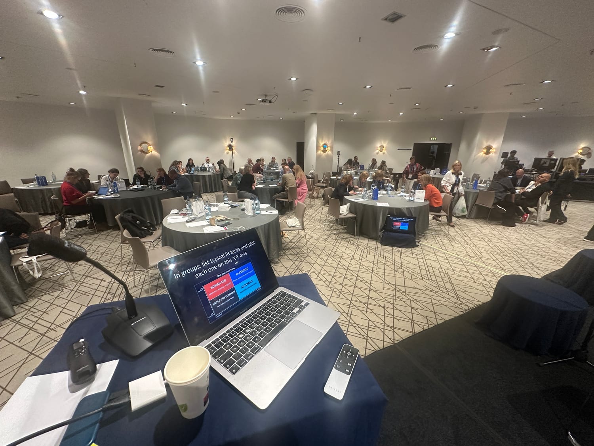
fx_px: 240
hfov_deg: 102.1
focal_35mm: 14
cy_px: 223
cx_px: 297
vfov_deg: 85.7
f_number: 2.2
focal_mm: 2.22
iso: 250
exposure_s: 1/100
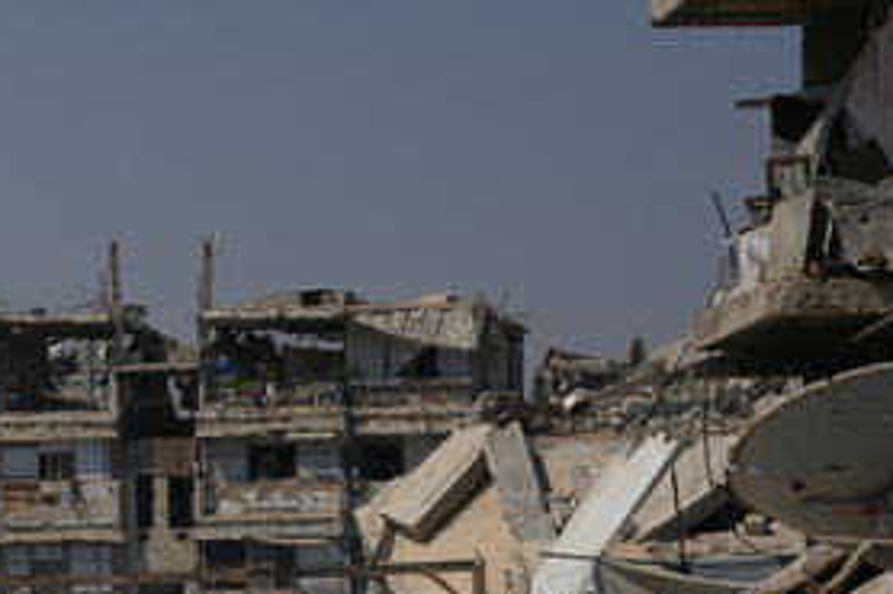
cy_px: 710
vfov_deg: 5.3
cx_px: -402
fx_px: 6396
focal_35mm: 258
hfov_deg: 7.8
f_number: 2.8
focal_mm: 70
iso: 100
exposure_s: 1/8000
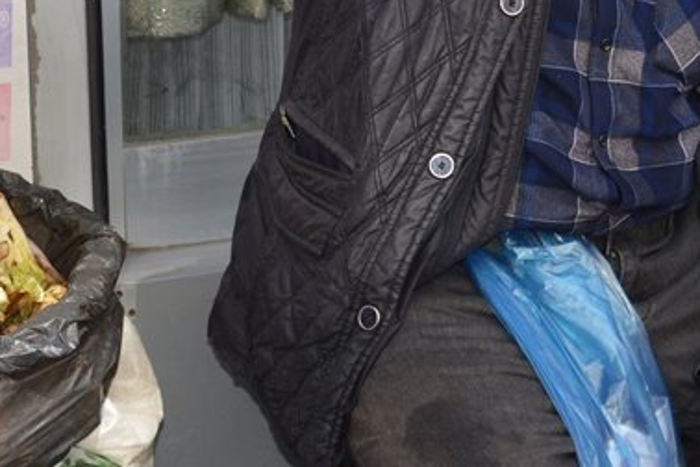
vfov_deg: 11.0
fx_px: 2427
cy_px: 213
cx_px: 383
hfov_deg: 16.4
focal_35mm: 125
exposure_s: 1/200
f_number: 4.5
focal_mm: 23
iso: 100
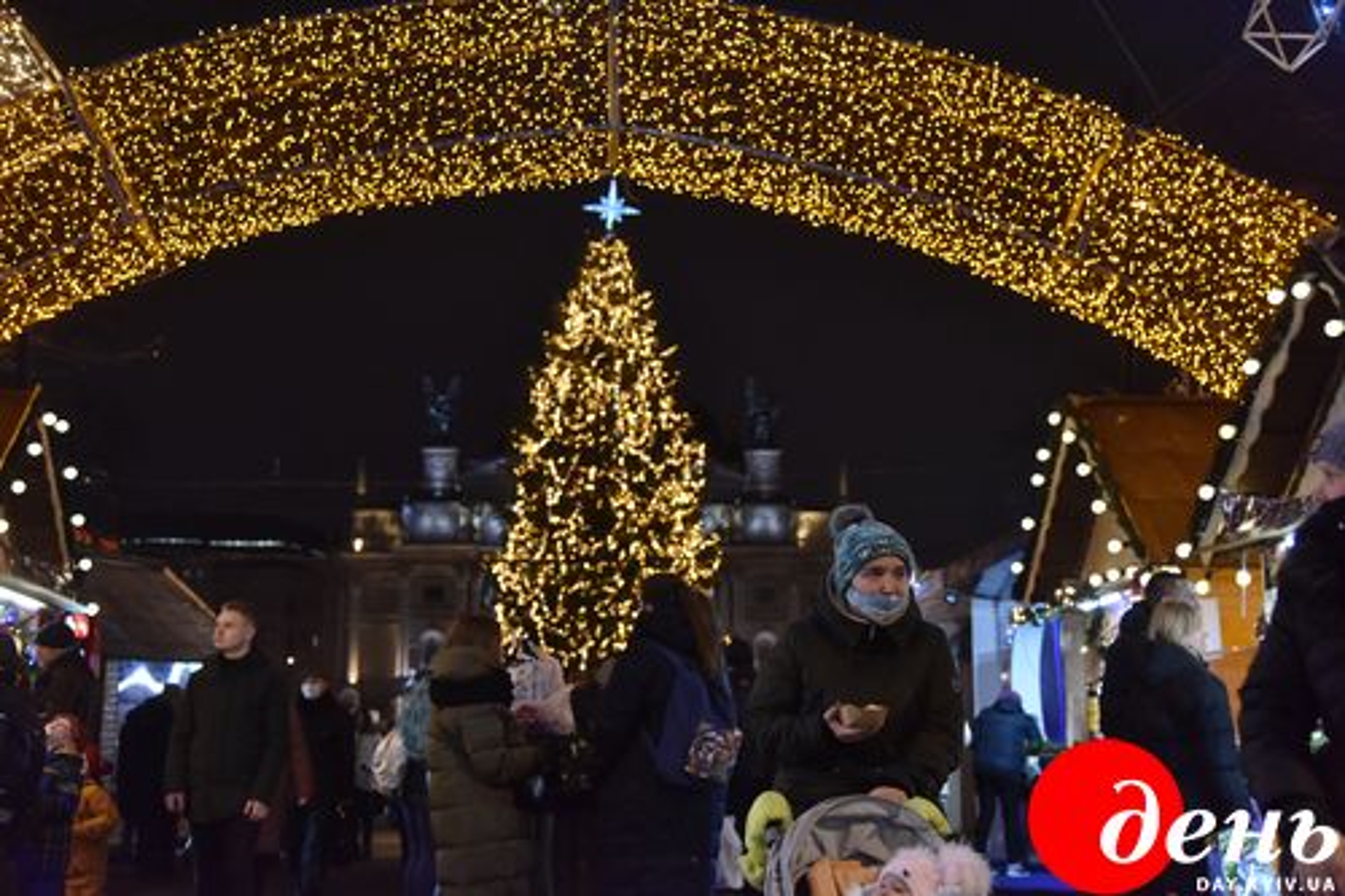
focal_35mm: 50
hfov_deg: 39.6
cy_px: 448
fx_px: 1867
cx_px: 672
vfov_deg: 27.0
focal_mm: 50
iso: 2500
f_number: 4
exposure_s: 1/80
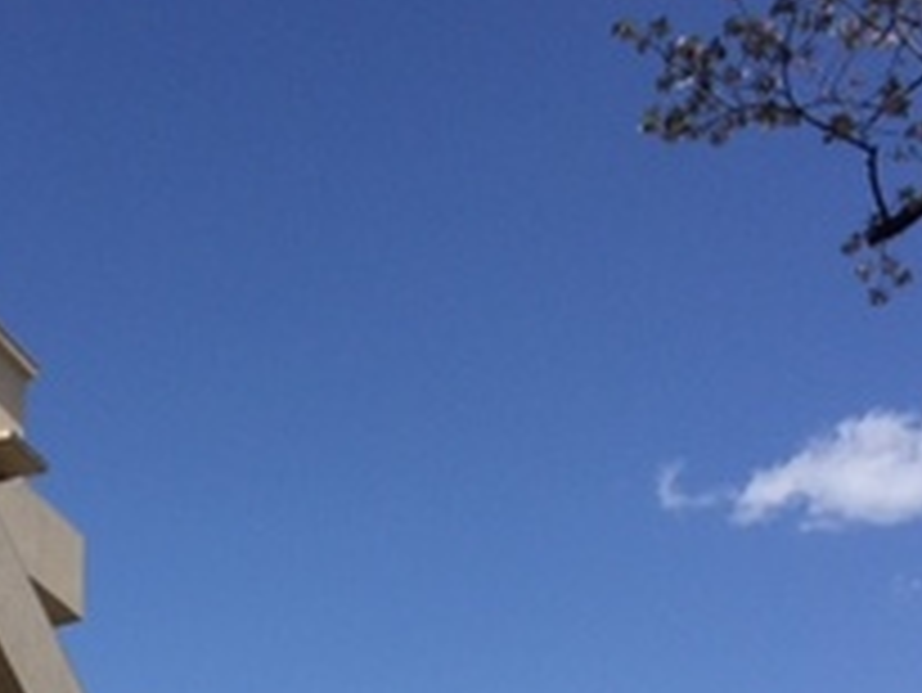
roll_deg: -0.5
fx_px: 1812
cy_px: 770
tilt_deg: +16.8
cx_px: 247
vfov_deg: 20.6
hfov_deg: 28.2
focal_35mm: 68
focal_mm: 4.15
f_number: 2.2
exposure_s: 1/3731
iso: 32
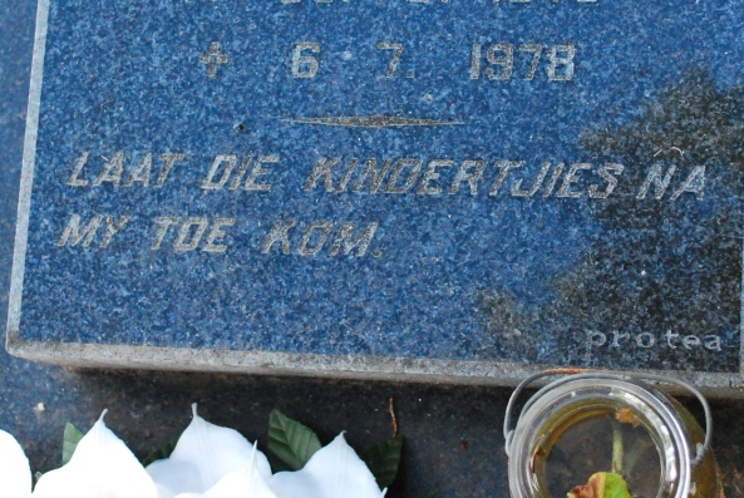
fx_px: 1821
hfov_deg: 23.1
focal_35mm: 88
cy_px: 78
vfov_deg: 15.4
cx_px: 350
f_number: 5
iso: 1600
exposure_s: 1/640
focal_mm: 34
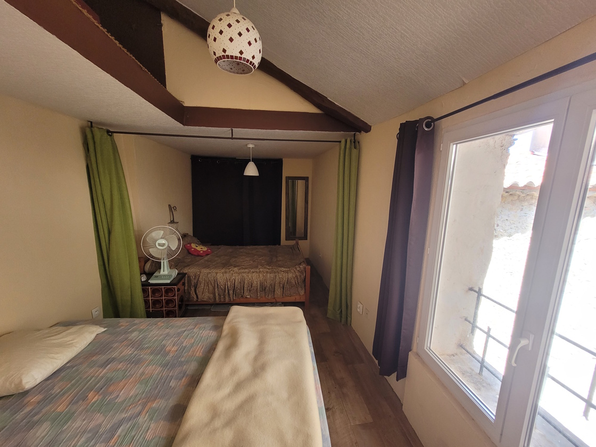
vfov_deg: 89.9
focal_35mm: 13
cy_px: 224
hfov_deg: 106.2
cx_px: 298
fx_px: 224
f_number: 2.2
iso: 125
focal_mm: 1.74
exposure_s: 1/50
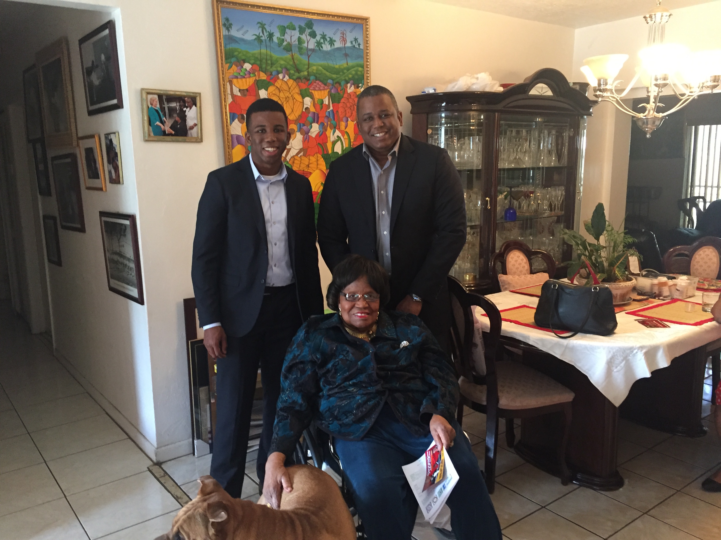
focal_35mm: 29
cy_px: 270
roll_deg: -1.1
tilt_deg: -11.4
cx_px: 360
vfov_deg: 48.2
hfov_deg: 61.7
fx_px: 604
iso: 250
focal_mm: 4.15
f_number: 2.2
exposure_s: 1/24
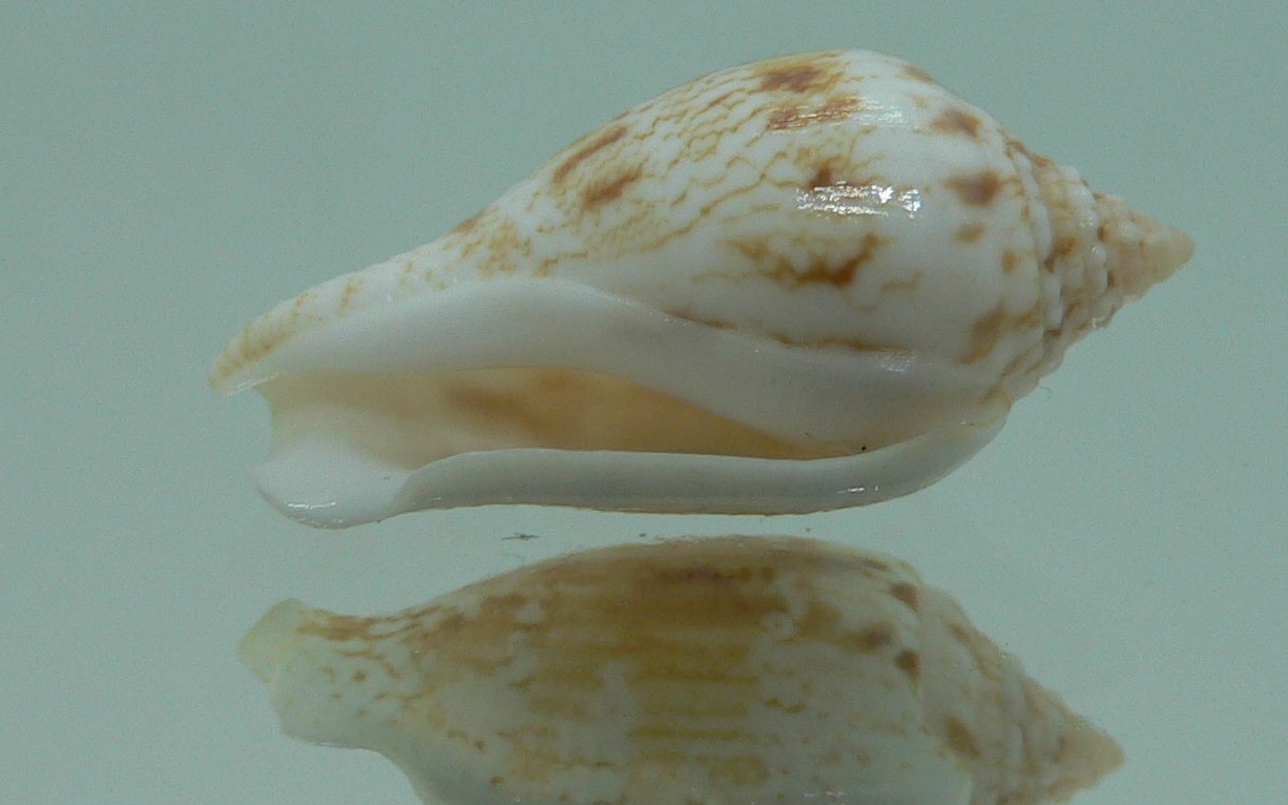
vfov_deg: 21.3
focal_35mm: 61
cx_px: 674
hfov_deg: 33.5
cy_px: 441
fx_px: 2141
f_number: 2.8
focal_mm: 4.6
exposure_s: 1/60
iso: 80
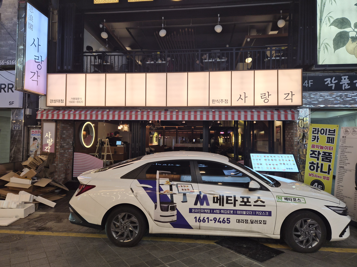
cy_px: 134
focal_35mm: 23
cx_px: 178
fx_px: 237
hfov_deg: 73.9
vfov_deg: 58.9
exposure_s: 1/120
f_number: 1.8
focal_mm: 5.4
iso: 50
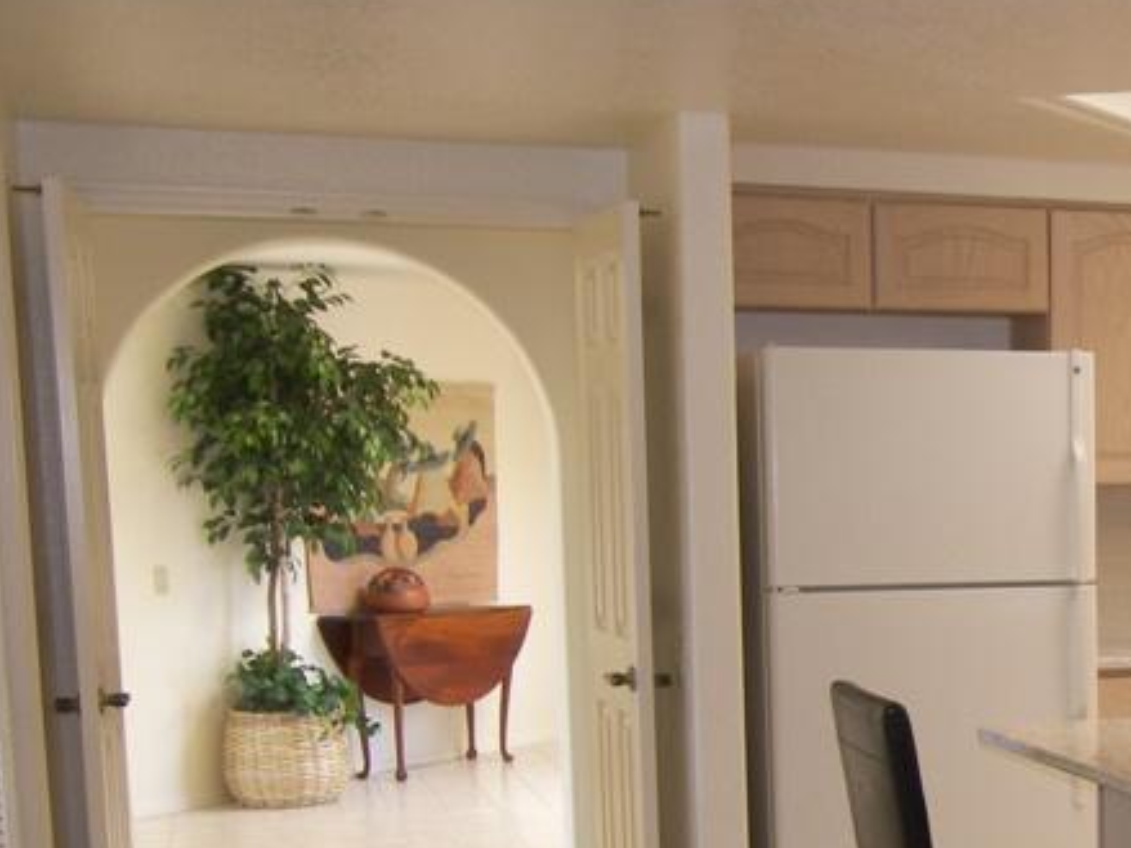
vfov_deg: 20.6
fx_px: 2286
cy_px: 750
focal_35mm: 70
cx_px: 1273
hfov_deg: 25.6
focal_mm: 6.4
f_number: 3.2
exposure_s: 1/30
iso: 100
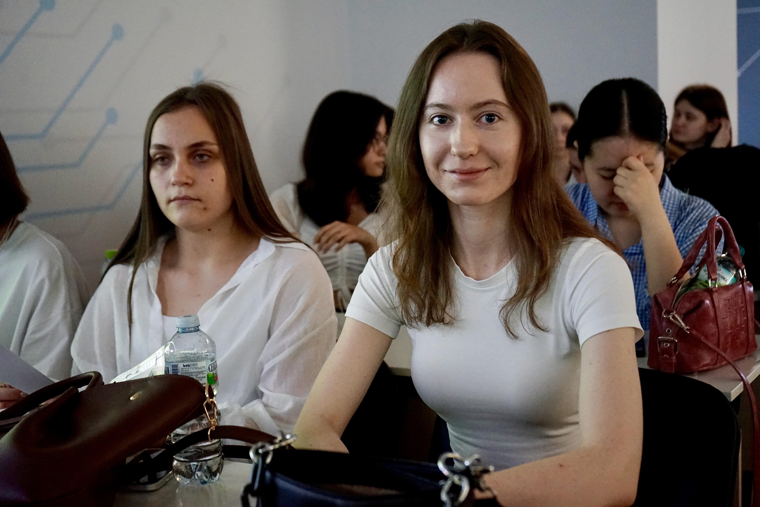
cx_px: 380
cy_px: 254
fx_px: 1034
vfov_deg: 27.5
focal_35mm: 49
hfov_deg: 40.3
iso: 6400
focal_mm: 49
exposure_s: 1/160
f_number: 5
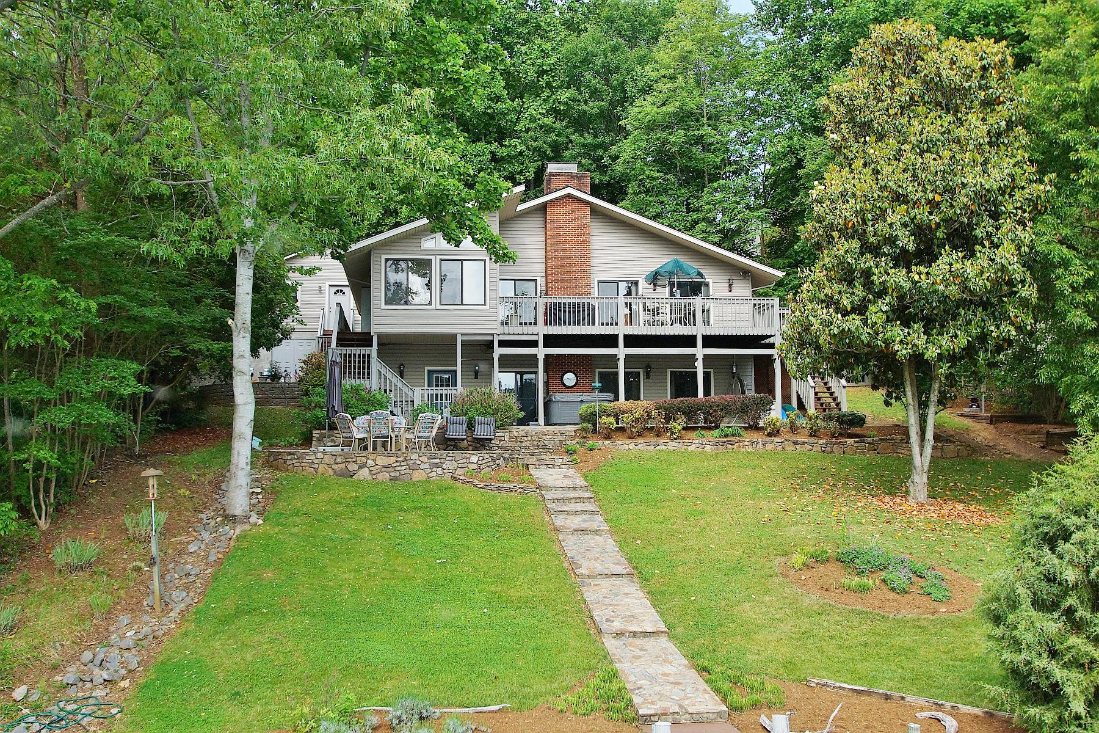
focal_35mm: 36
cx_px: 550
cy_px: 366
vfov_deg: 36.9
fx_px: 1099
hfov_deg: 53.1
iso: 400
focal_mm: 24
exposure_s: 1/640
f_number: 7.1
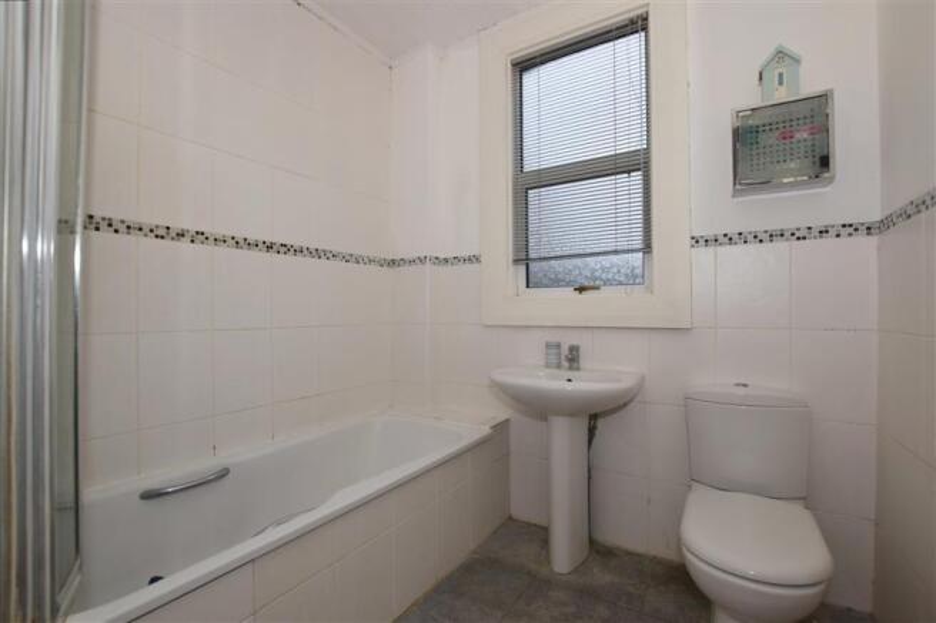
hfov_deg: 100.4
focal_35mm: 15
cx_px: 468
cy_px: 312
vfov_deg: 77.3
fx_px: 390
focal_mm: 10
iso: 200
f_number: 7.1
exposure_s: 1/60
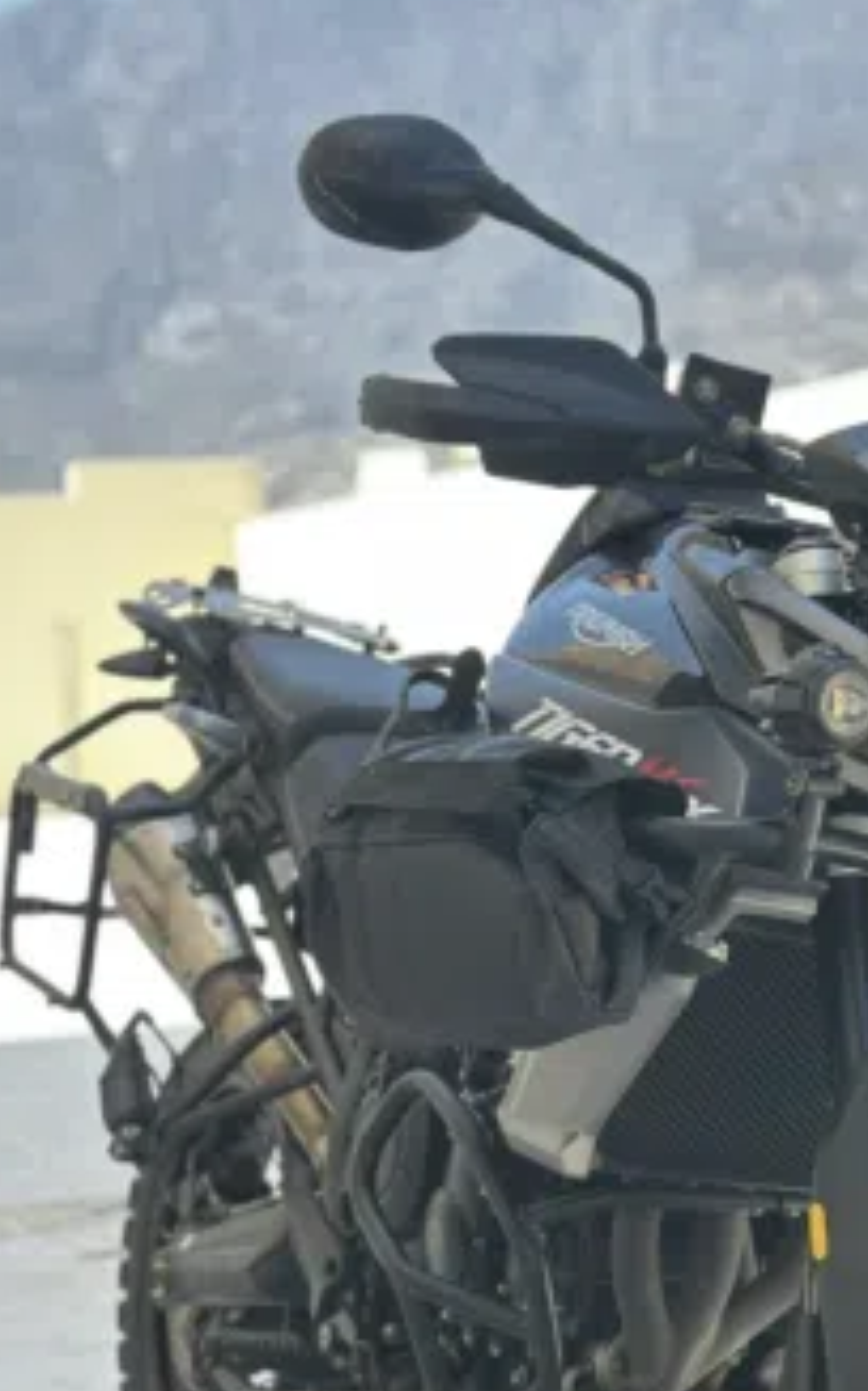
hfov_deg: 15.6
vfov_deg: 24.7
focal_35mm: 83
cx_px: 749
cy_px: 993
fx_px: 3146
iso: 80
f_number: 1.78
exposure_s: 1/1030
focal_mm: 6.86
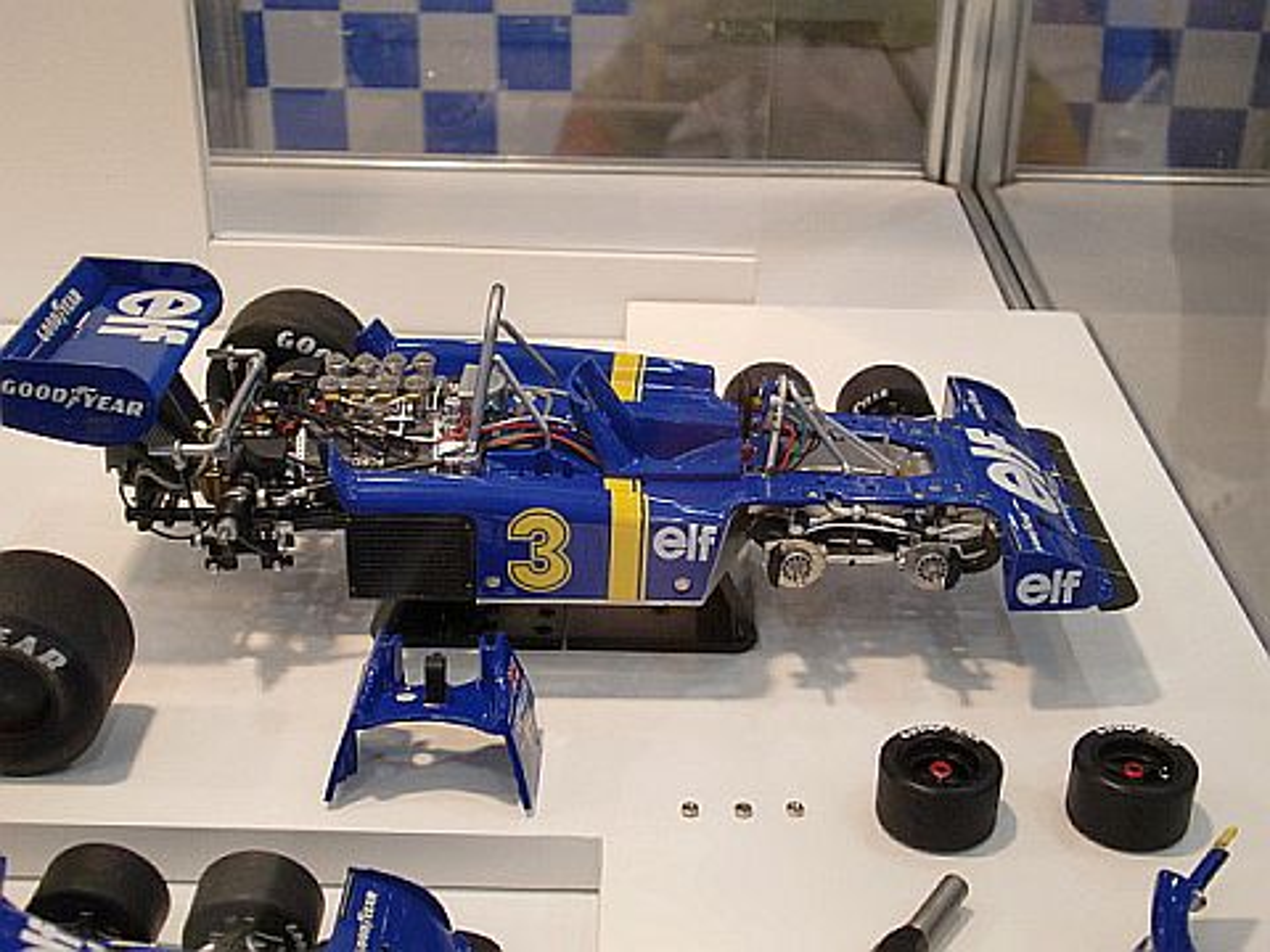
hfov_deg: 39.7
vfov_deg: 30.3
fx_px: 1761
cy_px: 476
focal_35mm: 48
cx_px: 635
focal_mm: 7.91
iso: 160
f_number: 3.4
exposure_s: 1/60
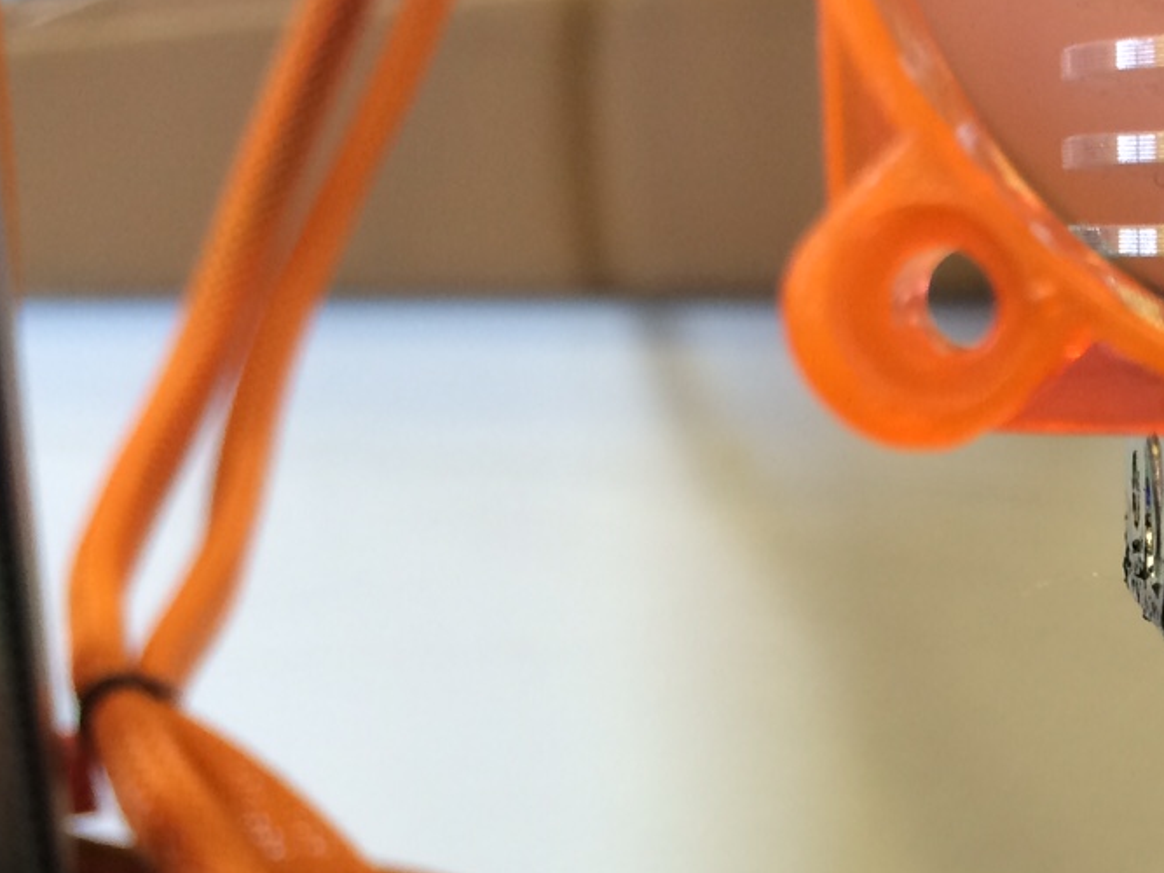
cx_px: 1314
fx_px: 2387
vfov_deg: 20.3
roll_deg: +0.9
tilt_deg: -12.0
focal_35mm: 71
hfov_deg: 25.2
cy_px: 801
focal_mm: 4.15
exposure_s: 1/30
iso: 64
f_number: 2.2
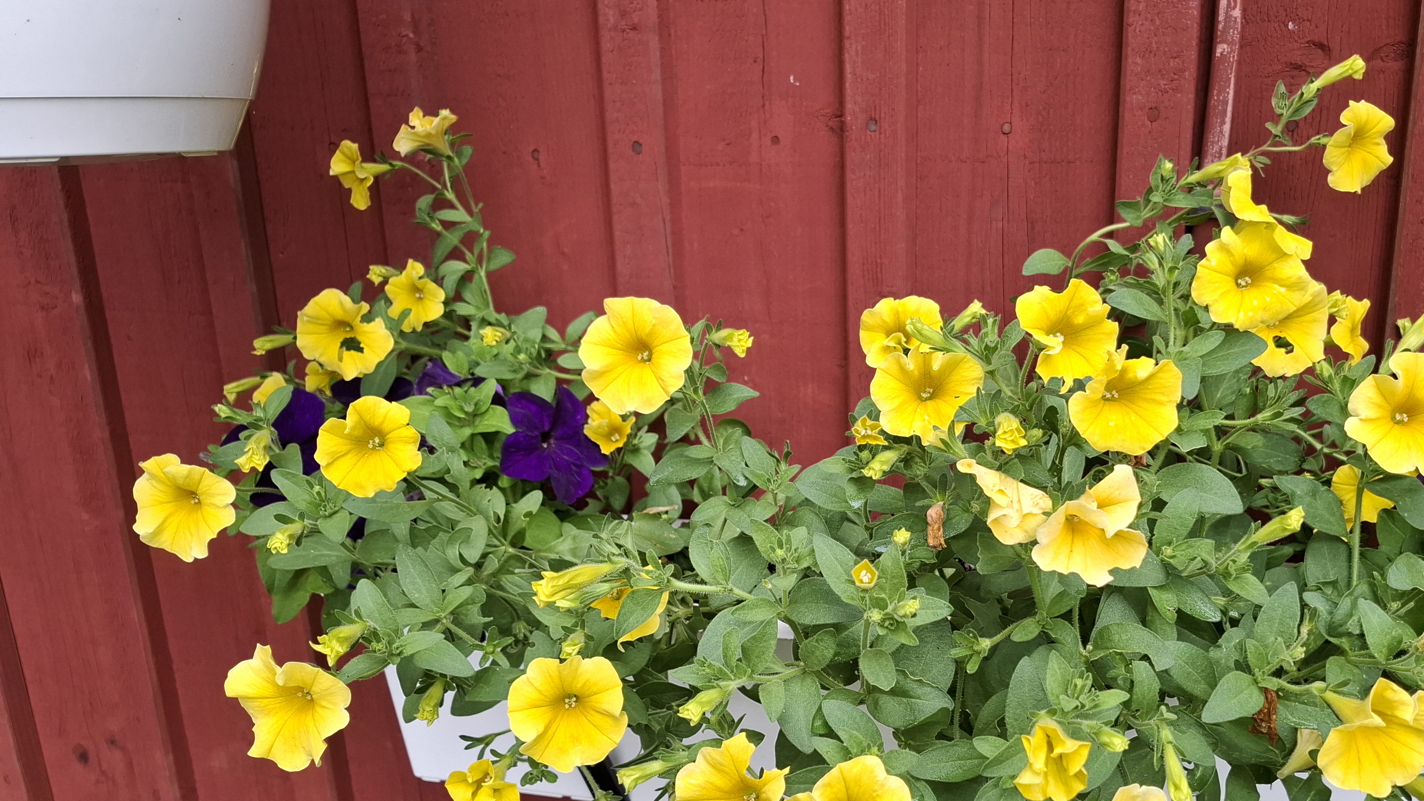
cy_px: 536
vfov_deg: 36.3
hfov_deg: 60.1
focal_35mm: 32
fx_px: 1208
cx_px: 907
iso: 50
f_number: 1.8
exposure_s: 1/216
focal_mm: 5.54
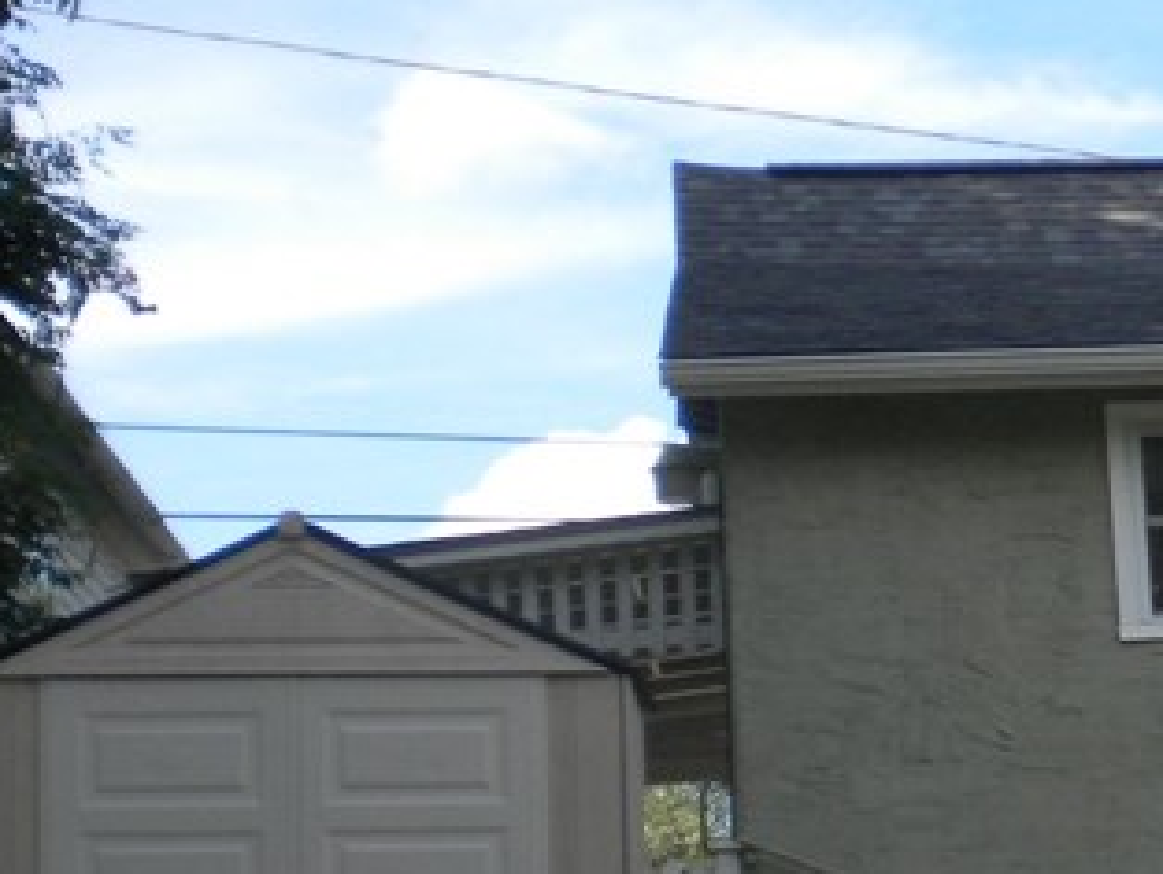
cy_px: 911
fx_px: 3833
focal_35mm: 114
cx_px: 1437
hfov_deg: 16.5
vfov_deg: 12.8
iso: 113
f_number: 4.6
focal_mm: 6.3
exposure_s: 1/430
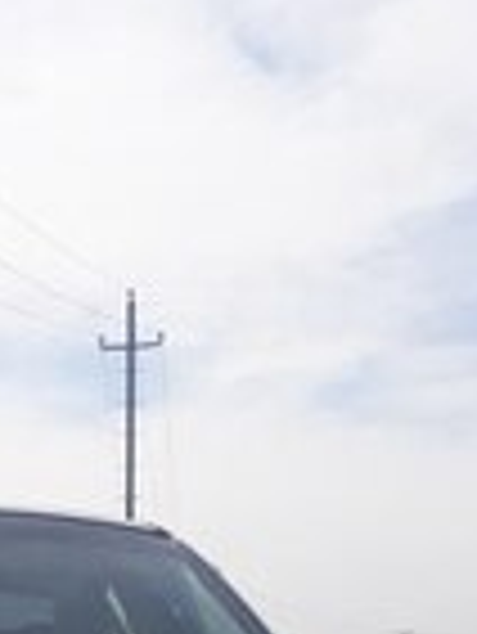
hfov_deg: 15.2
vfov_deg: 18.5
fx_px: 1743
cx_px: -45
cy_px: 922
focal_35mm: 95
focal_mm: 3.6
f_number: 1.9
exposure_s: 1/1821
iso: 40
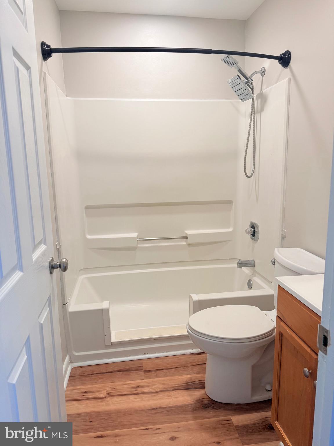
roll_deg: +0.7
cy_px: 223
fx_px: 309
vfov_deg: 71.6
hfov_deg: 56.8
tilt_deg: -9.4
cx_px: 167
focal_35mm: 24
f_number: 1.78
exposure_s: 1/120
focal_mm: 6.76
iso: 160
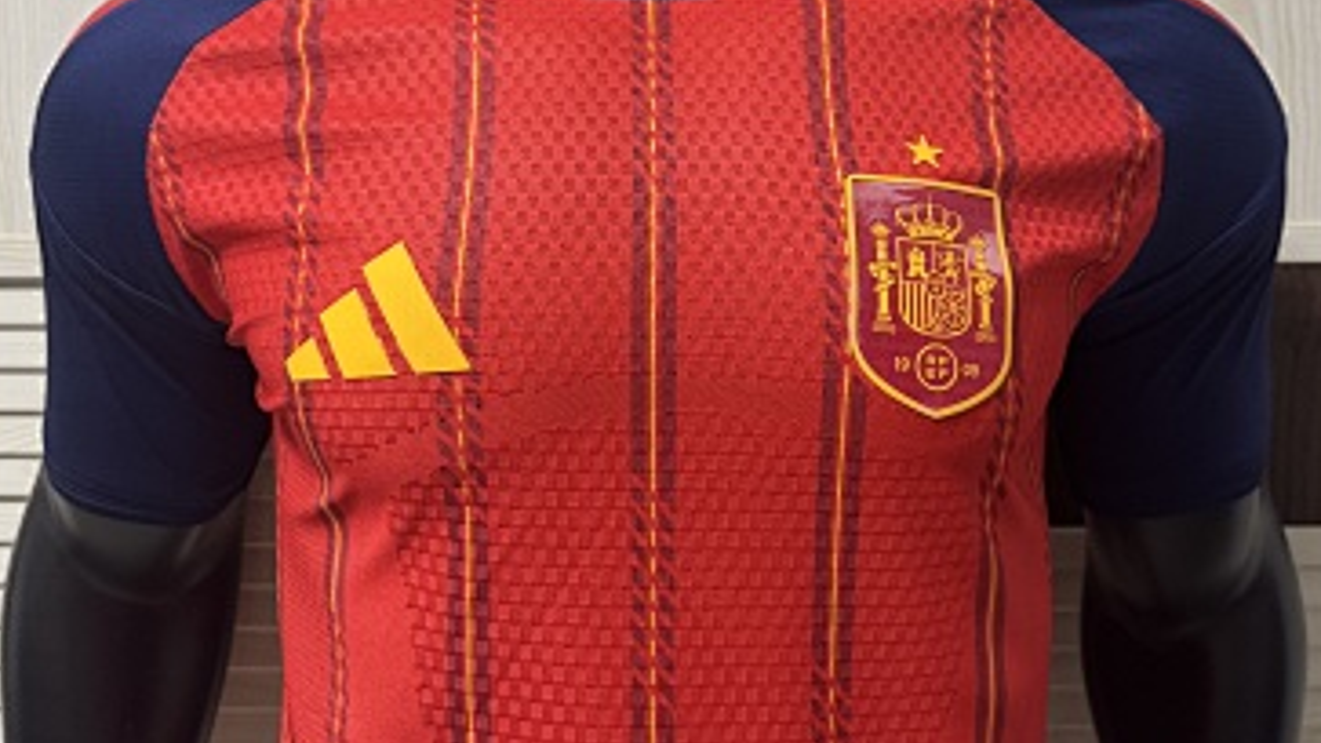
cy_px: 124
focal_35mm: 36
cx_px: 675
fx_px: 1261
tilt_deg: -4.6
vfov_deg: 31.7
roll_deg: +0.3
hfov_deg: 55.3
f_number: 1.78
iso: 250
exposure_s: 1/60
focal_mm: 6.76
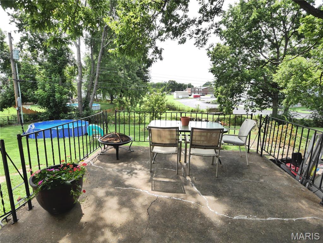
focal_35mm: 18
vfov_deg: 71.6
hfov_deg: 87.7
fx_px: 168
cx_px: 162
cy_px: 122
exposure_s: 1/320
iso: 800
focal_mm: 9
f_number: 6.3
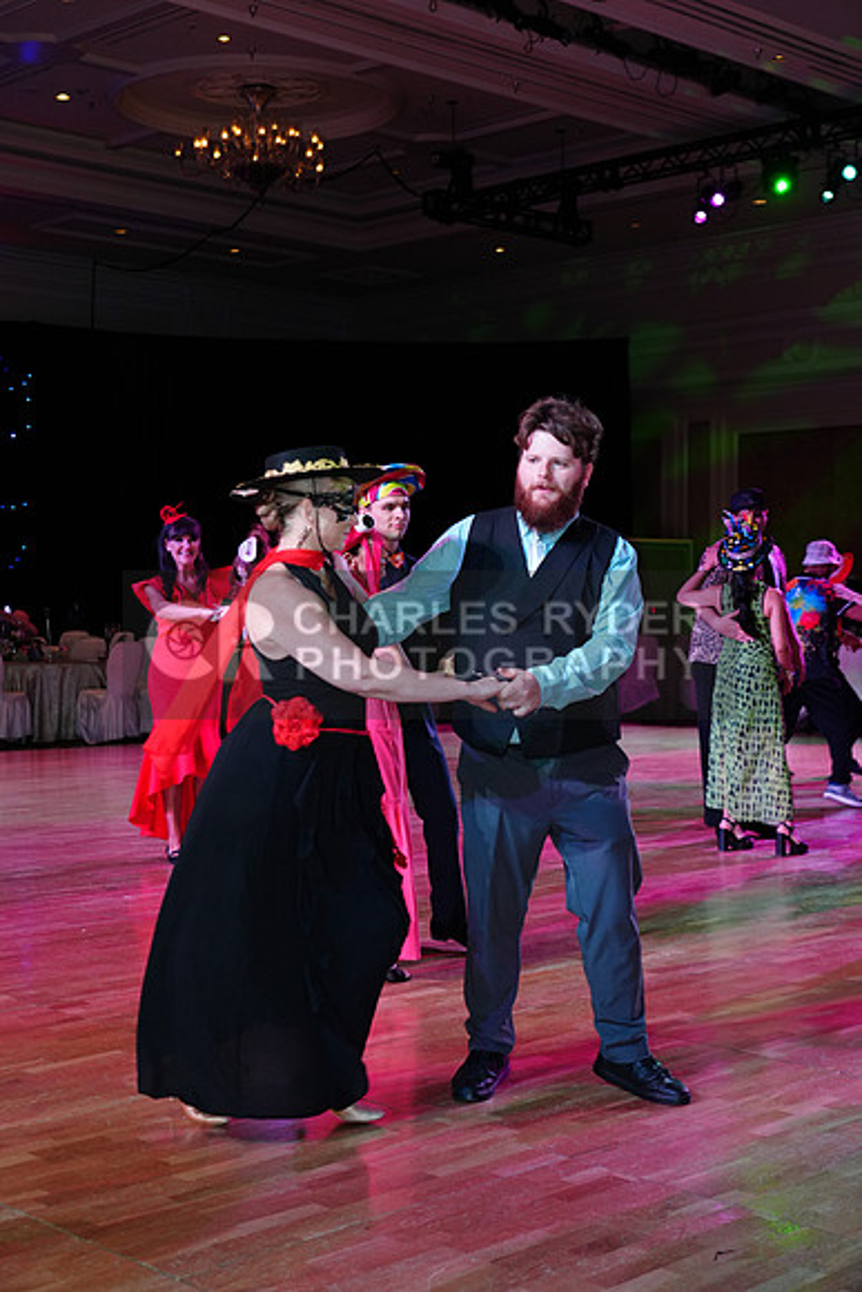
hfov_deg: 28.1
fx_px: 1723
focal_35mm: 48
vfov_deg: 41.1
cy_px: 646
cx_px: 431
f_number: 4
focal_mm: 48
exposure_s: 1/250
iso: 1600
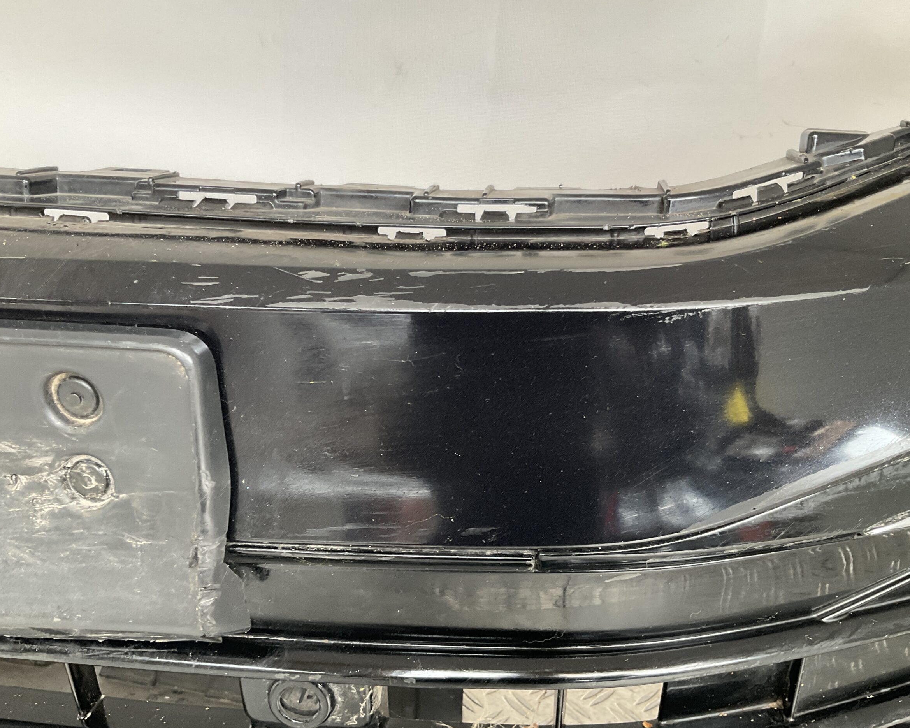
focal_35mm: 31
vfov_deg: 47.1
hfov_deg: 57.2
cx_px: 470
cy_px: 369
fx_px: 835
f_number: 1.8
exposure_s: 1/120
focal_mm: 3
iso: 64
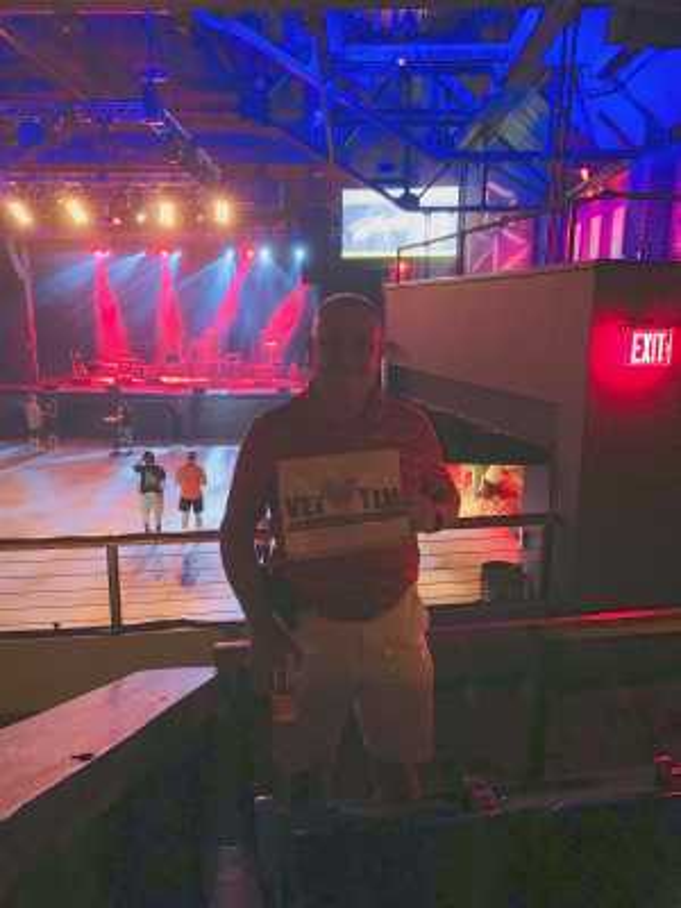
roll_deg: -0.4
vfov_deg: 67.3
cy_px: 454
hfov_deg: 53.1
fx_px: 682
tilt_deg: -11.2
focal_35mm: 26
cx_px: 340
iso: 800
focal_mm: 4.25
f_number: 1.8
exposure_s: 1/20
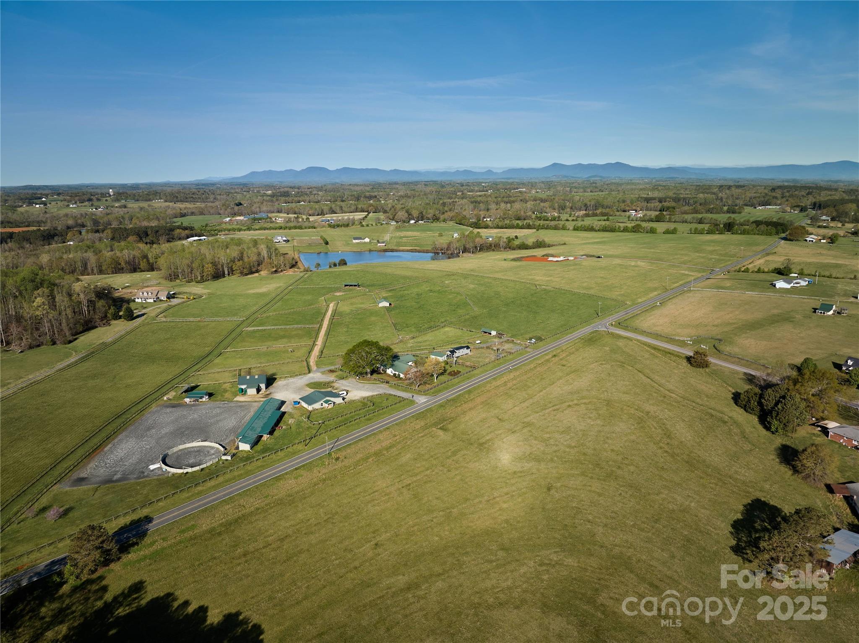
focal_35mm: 24
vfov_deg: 56.8
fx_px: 595
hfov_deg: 71.6
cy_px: 322
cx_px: 430
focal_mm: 12.29
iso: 100
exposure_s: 1/800
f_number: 4.5
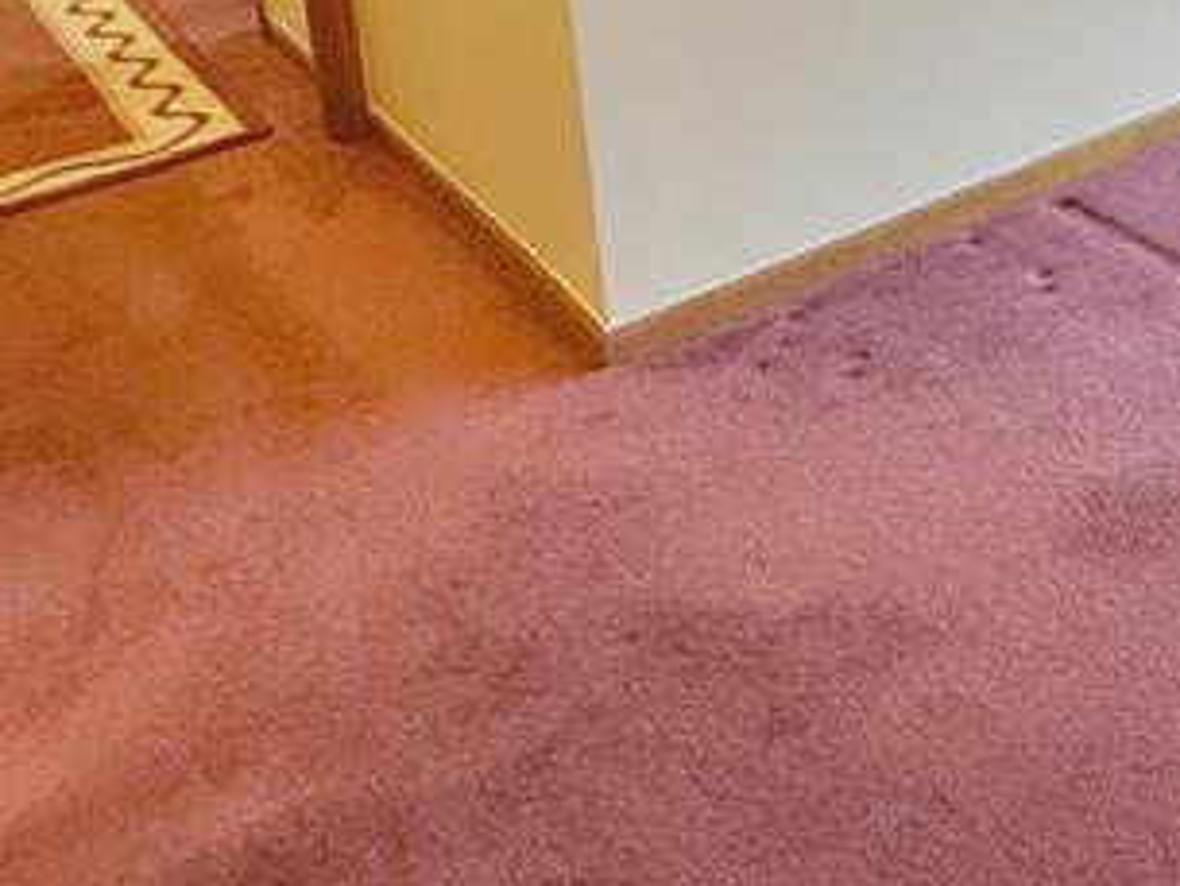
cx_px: 1609
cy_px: -282
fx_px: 1603
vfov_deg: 26.1
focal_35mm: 47
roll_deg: -0.5
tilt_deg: -11.0
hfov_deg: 30.1
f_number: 2.2
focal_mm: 2.22
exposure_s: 1/60
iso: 160
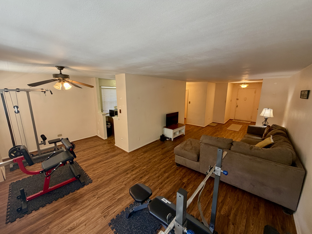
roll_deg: -0.3
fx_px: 126
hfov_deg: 102.1
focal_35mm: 14
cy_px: 117
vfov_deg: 85.7
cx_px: 156
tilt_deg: -12.0
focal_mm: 2.22
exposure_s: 1/60
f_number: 2.2
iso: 200
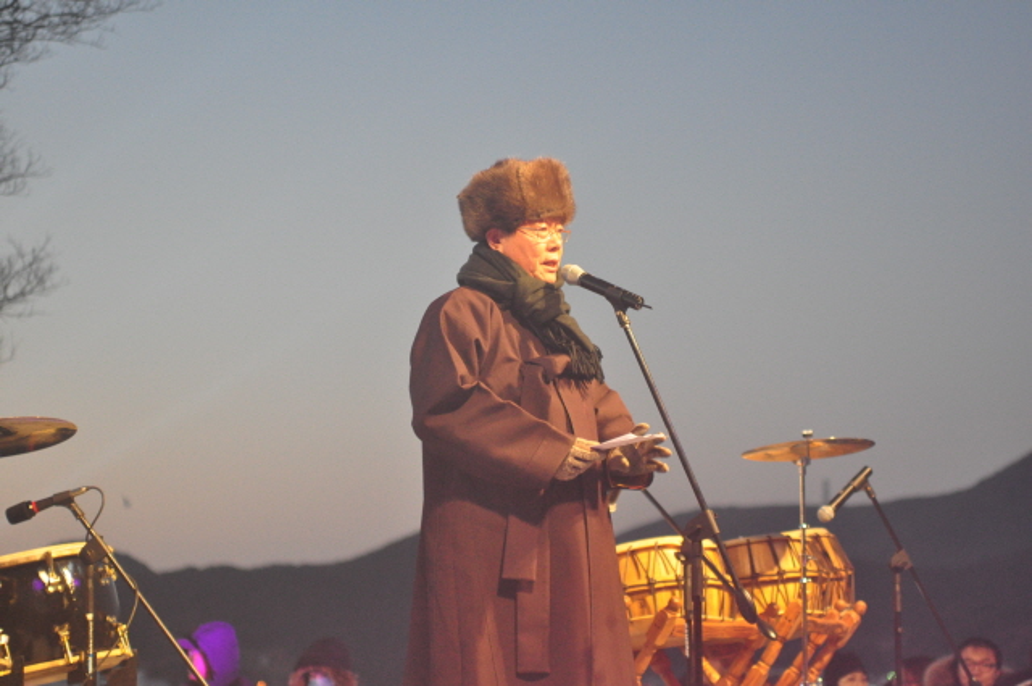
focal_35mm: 105
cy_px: 343
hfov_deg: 19.5
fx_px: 3006
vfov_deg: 13.0
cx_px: 516
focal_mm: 70
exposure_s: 1/125
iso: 1600
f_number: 2.8
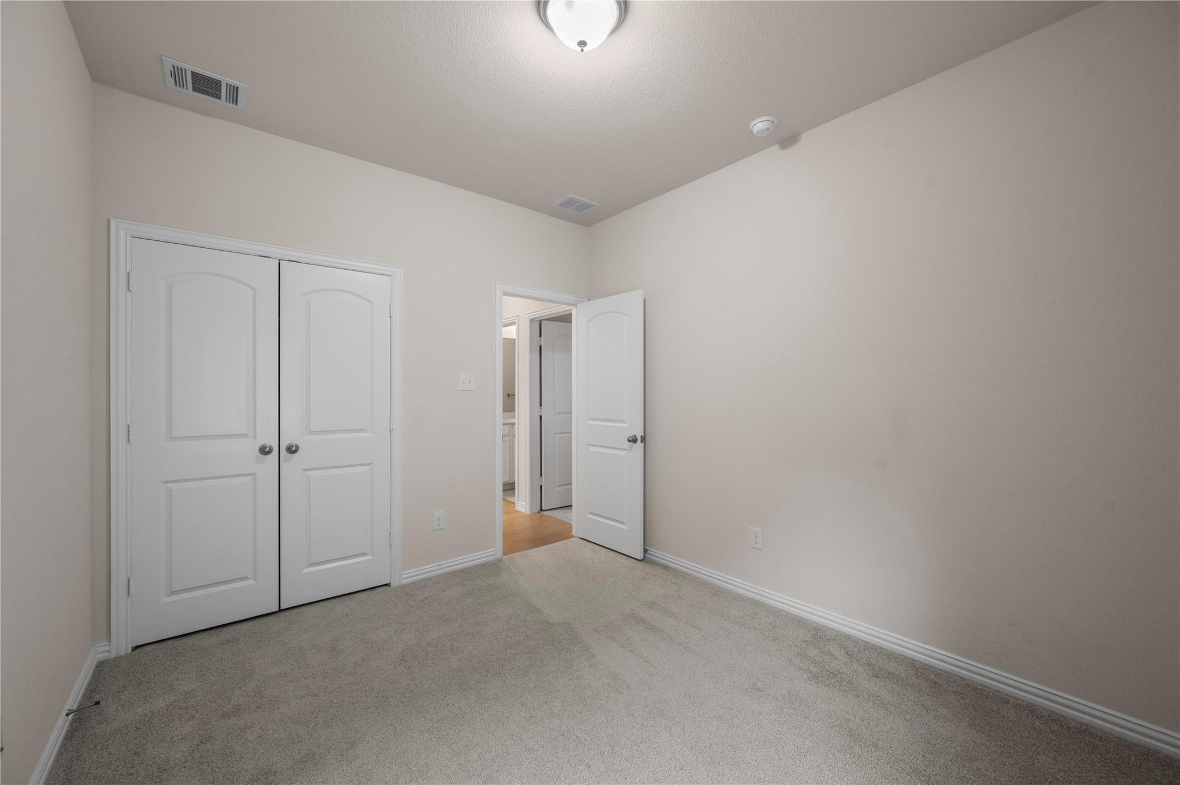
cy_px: 392
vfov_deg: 81.1
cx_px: 590
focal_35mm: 14
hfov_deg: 104.3
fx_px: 459
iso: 1600
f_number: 8
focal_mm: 14
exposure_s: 1/8
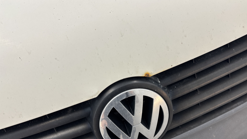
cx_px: 126
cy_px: 91
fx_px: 190
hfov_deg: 66.1
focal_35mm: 29
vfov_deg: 39.8
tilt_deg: -45.3
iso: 64
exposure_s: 1/100
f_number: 1.6
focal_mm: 5.96
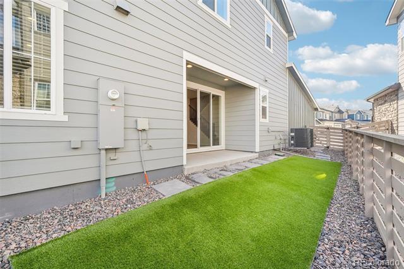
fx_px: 168
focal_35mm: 15
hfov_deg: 100.4
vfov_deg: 77.3
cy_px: 134
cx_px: 202
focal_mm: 10
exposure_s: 1/200
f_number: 8
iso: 800
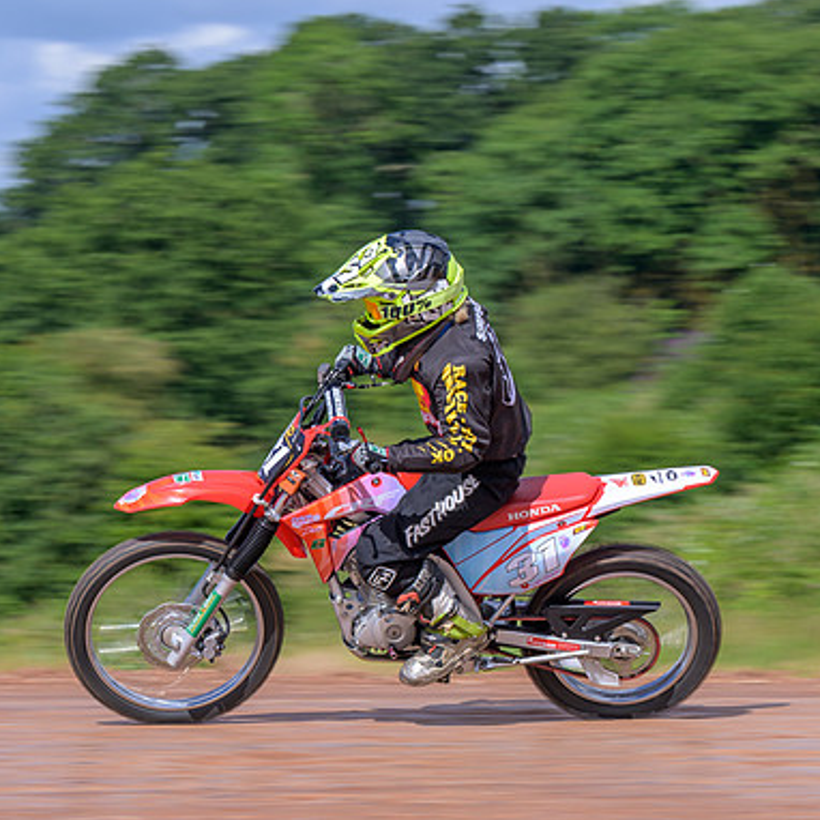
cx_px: 418
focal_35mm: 230
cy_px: 453
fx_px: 6164
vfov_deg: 7.6
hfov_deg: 7.6
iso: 80
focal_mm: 105
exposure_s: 1/200
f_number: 8
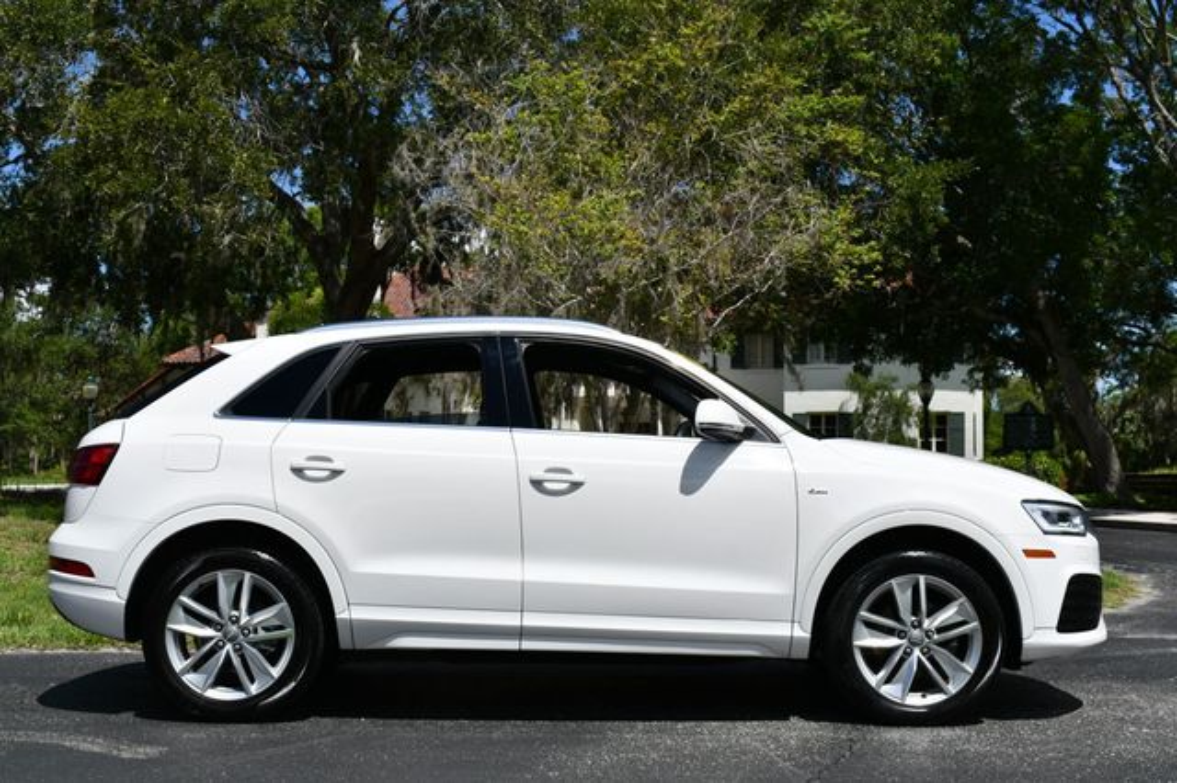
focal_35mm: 45
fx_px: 1470
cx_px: 588
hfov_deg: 43.6
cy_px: 392
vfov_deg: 29.8
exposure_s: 1/400
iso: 100
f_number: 10
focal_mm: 30
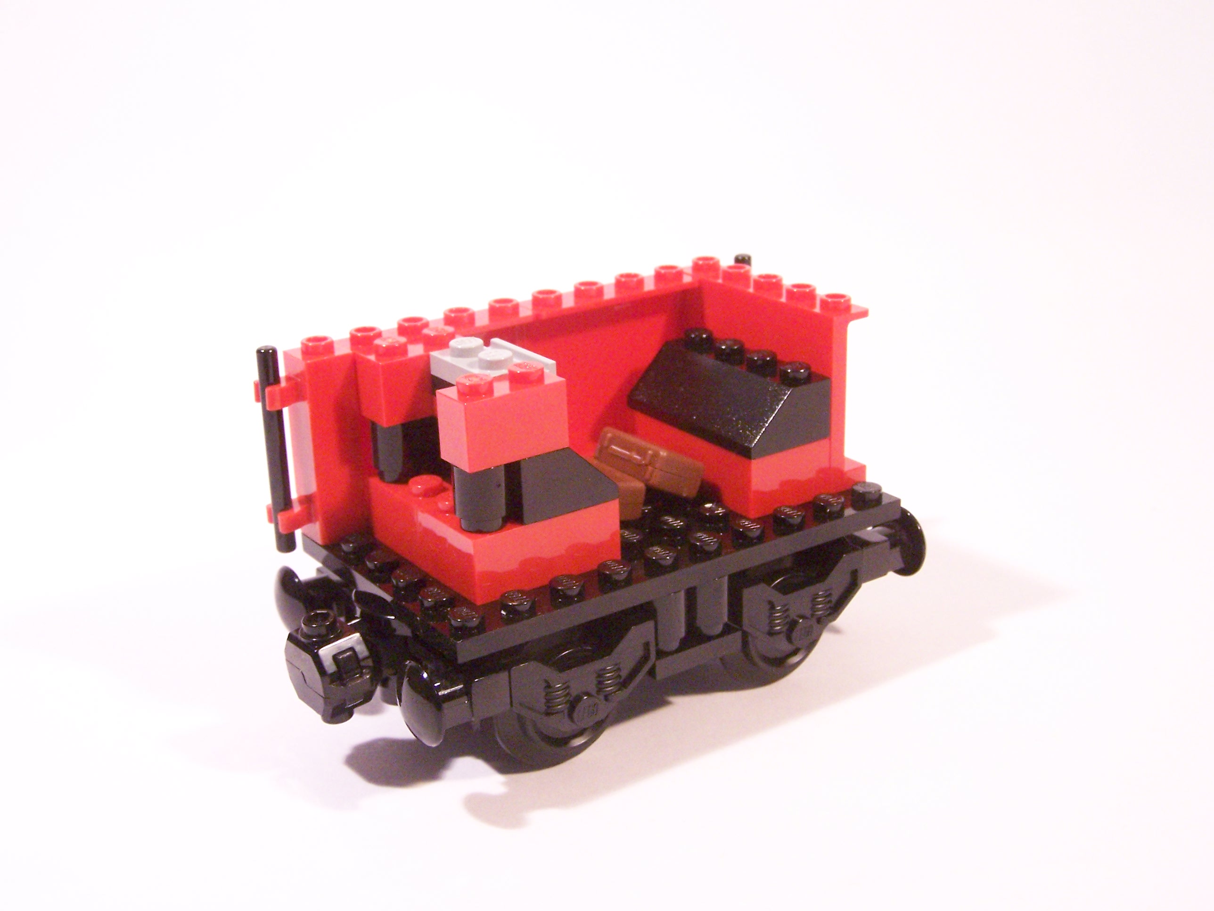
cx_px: 607
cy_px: 456
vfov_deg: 30.3
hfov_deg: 39.7
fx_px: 1683
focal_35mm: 48
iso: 400
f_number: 3.2
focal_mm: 8
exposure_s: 1/30
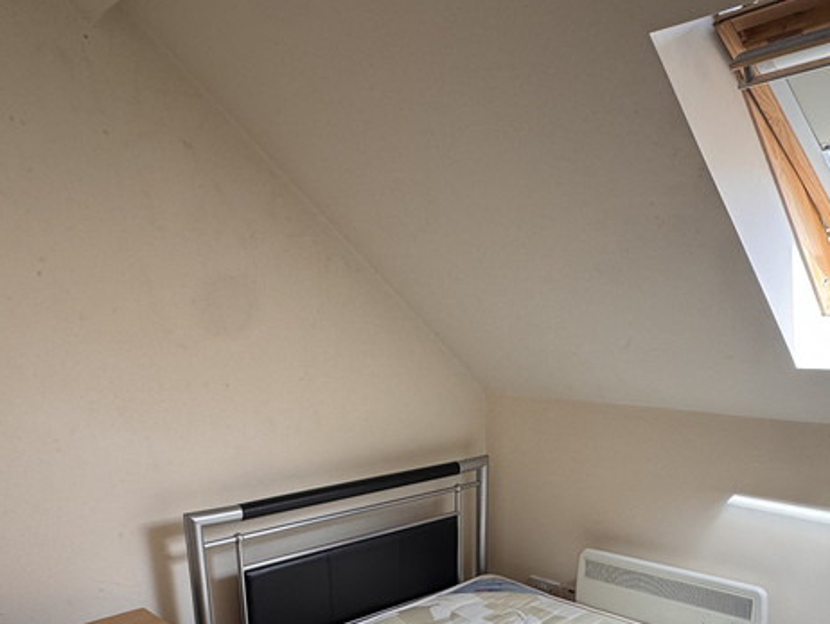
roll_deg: +1.3
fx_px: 744
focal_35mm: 31
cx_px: 399
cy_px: 539
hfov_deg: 58.3
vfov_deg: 42.4
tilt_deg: -15.1
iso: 64
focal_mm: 2.22
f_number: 2.2
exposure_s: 1/100
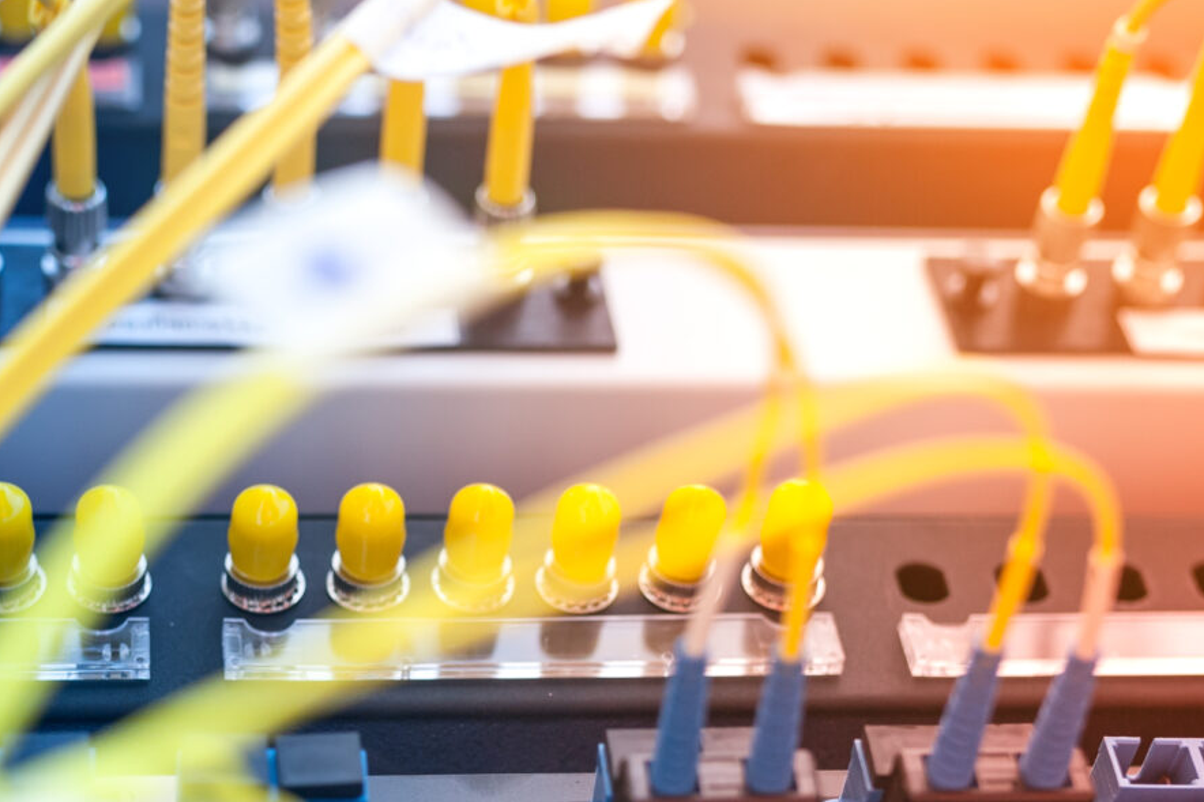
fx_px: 2541
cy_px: 757
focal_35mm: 76
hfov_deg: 26.5
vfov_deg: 17.6
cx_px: 433
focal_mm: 35
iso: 320
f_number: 2.8
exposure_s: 1/5
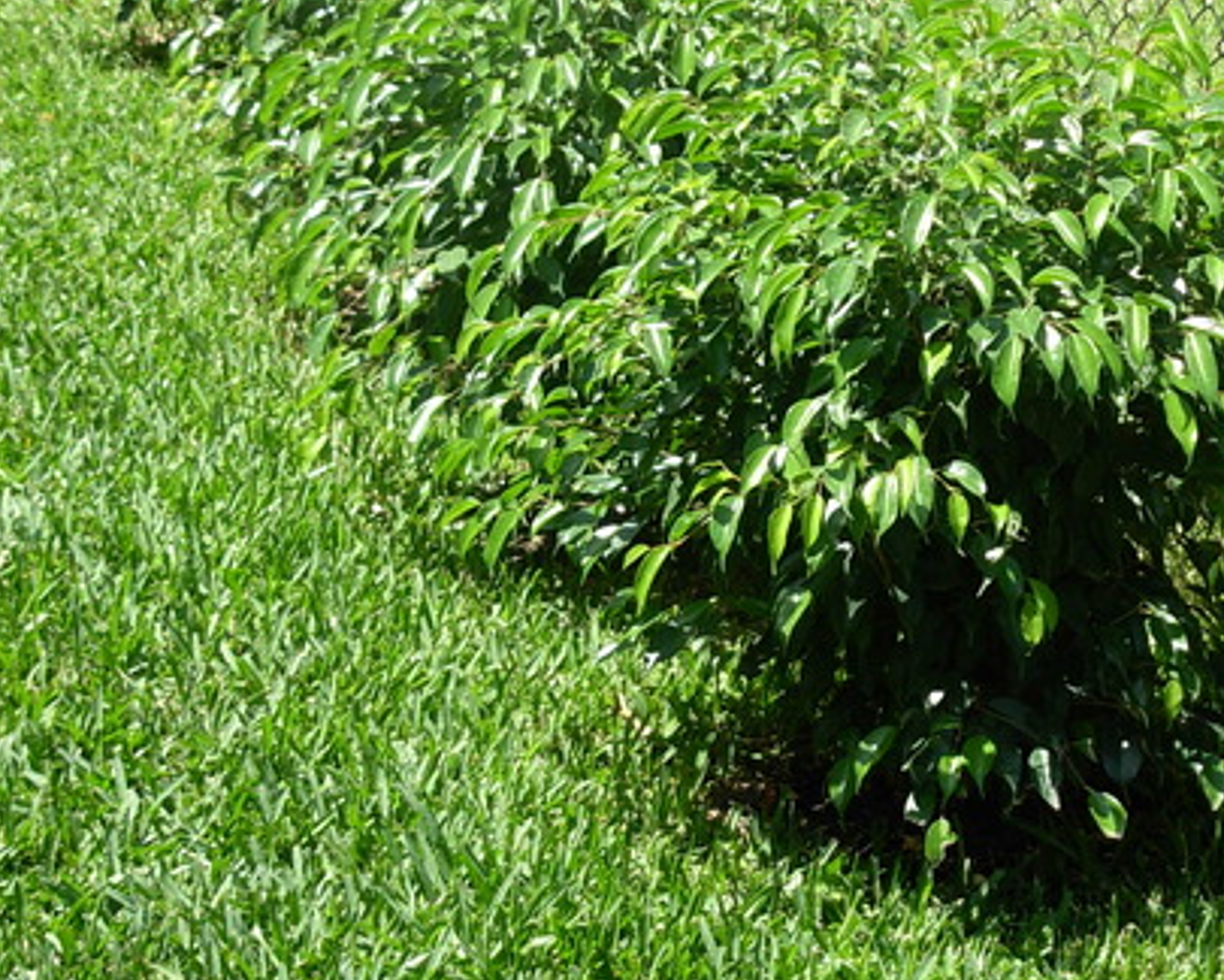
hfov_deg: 19.3
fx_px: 3586
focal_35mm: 99
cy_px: 374
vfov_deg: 15.5
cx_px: 743
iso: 79
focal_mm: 12.5
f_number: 3.6
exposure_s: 1/313
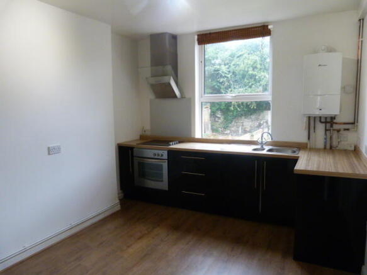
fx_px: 265
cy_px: 138
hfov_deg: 69.4
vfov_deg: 54.9
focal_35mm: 25
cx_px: 184
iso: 400
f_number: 2.8
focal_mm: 4.5
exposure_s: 1/50
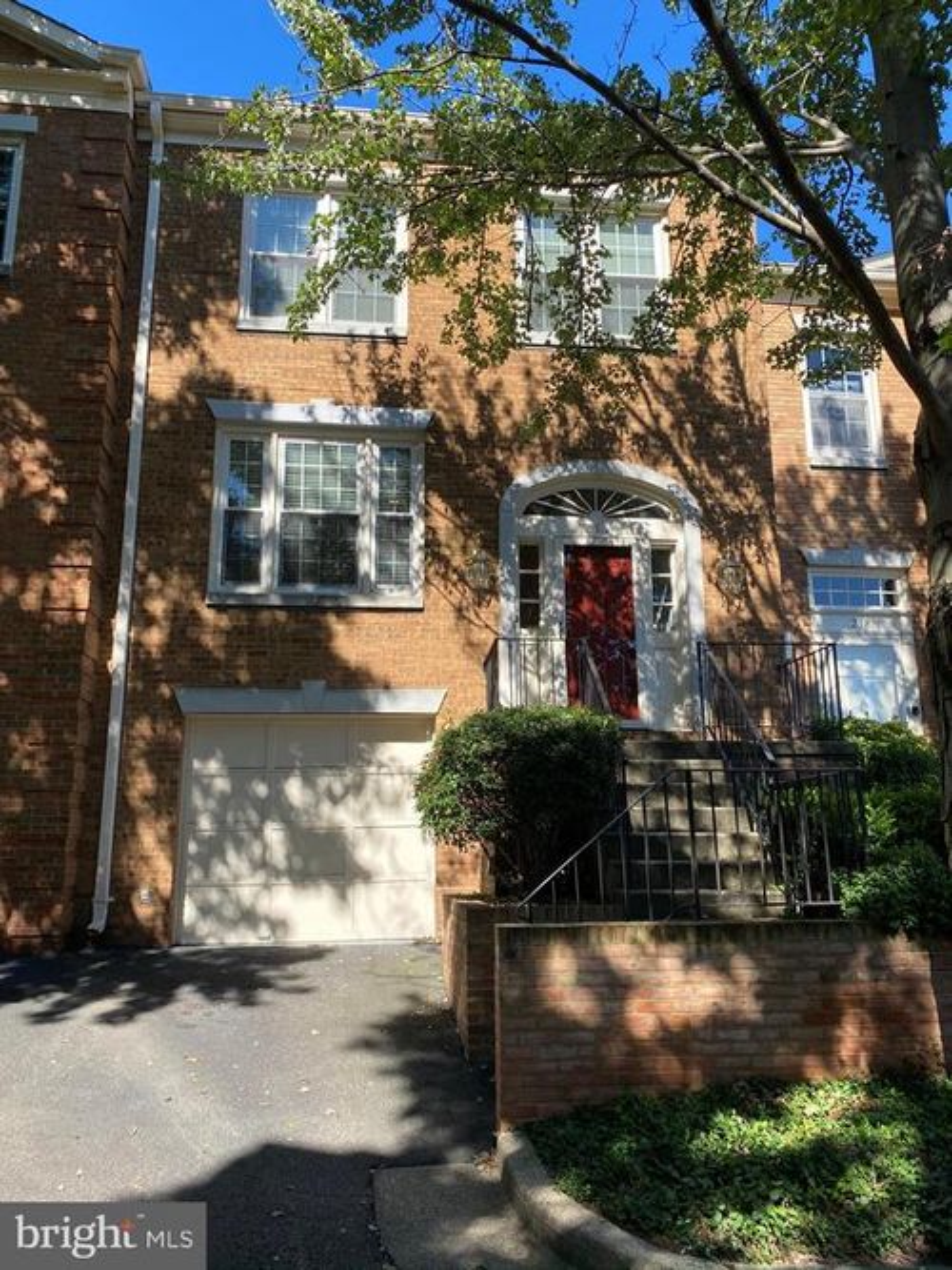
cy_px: 635
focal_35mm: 26
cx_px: 476
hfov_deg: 53.0
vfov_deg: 67.3
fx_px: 954
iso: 32
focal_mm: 4.25
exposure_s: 1/981
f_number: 1.8
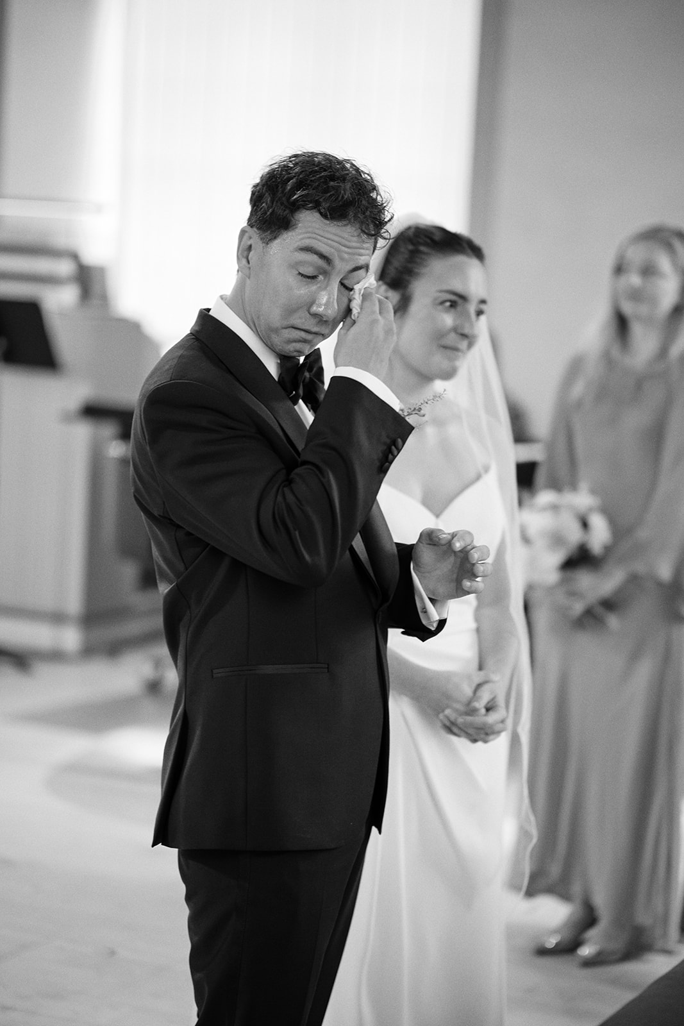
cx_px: 342
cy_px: 513
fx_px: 2393
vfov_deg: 24.2
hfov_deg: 16.3
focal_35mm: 84
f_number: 1.2
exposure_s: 1/150
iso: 125
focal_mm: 56
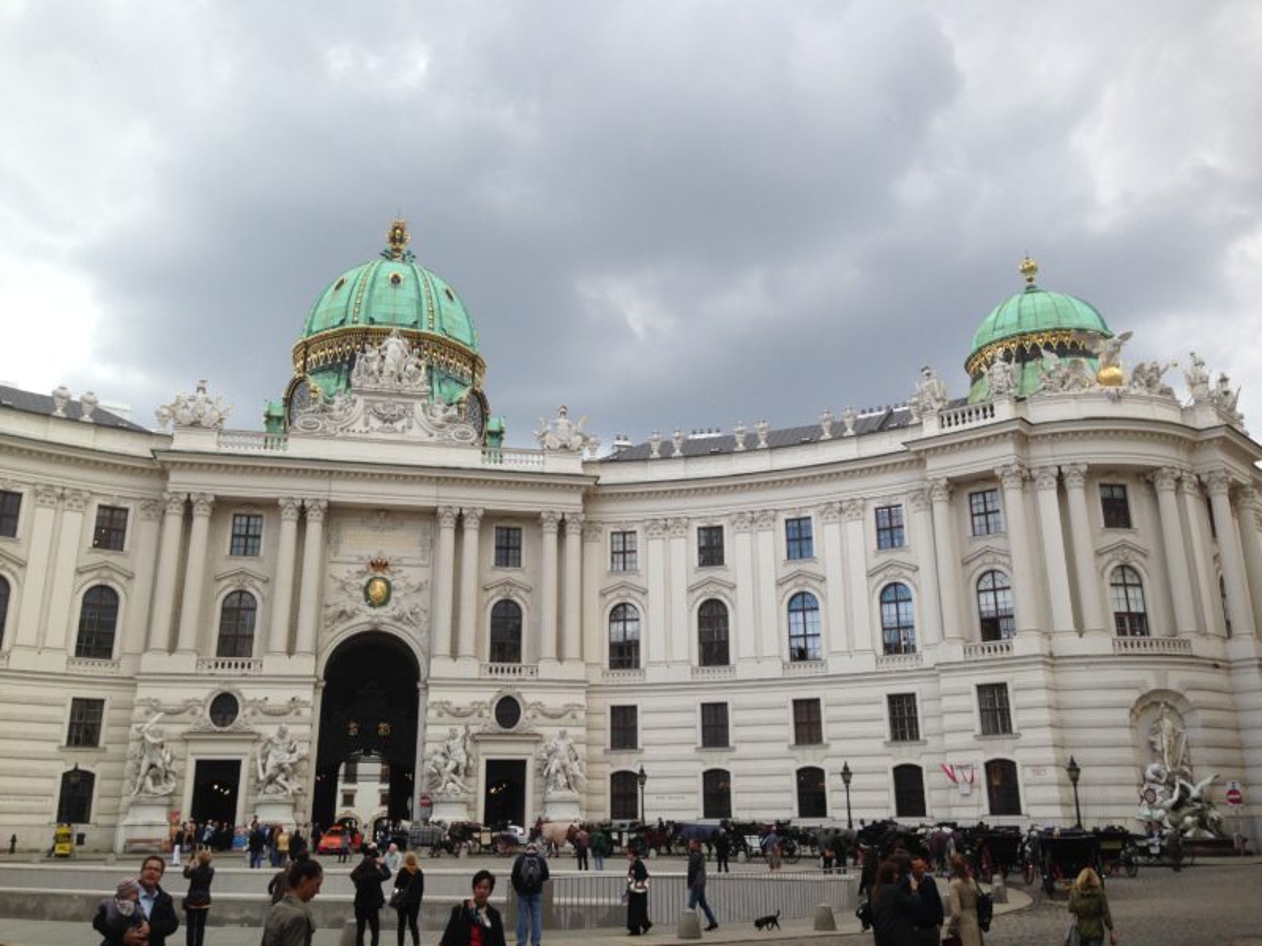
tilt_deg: +15.9
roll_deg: +0.9
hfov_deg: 55.4
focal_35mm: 33
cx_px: 631
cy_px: 473
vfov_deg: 42.9
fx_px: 1203
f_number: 2.4
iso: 50
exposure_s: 1/536
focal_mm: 4.12
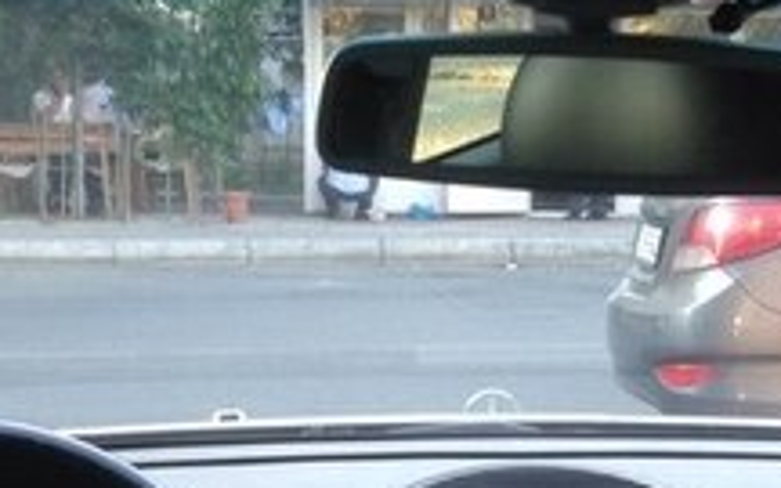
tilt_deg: -14.2
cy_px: 652
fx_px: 2277
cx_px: 495
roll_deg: -1.7
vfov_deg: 11.9
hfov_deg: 19.4
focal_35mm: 107
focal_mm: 4.12
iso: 50
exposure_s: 1/30
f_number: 2.4
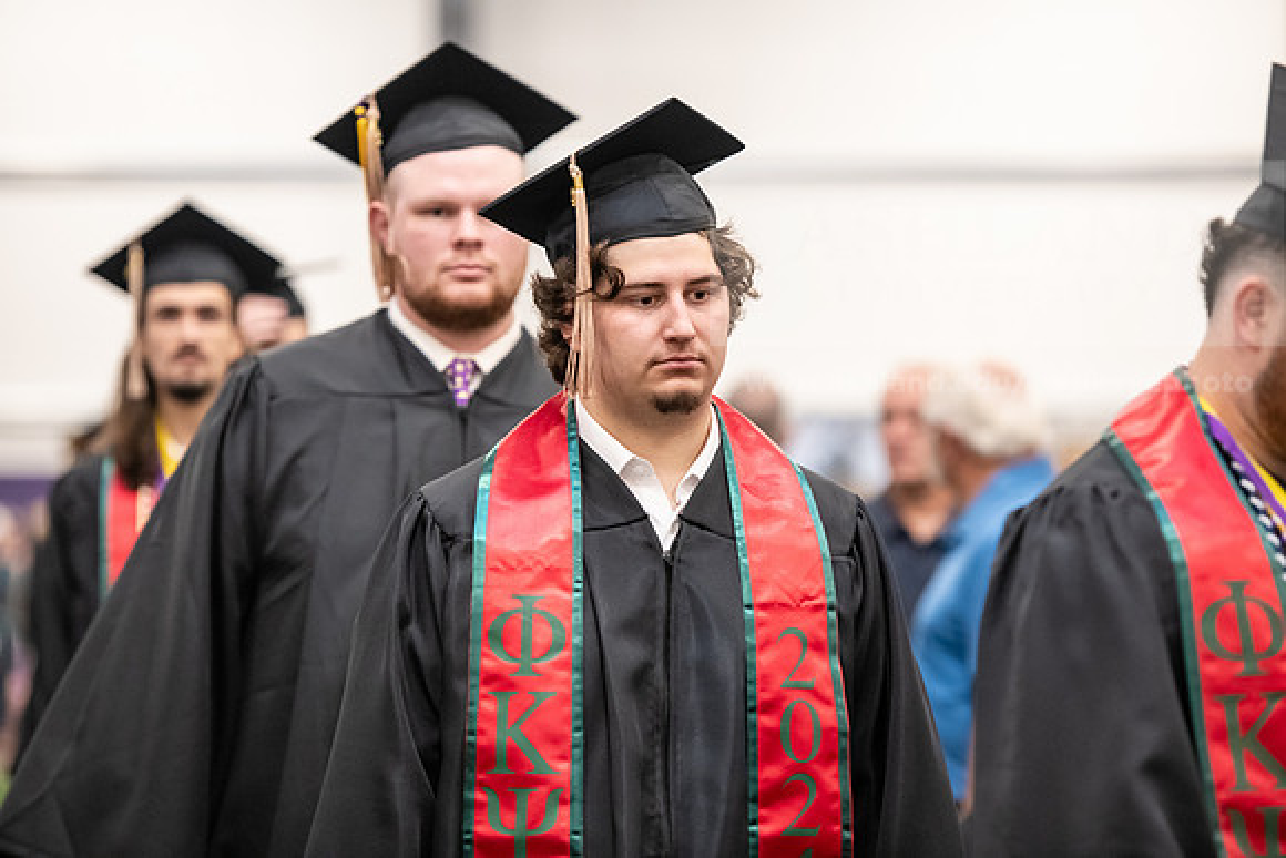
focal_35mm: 160
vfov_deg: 8.6
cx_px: 643
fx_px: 5717
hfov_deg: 12.8
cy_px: 429
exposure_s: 1/200
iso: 3200
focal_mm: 160
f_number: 3.2
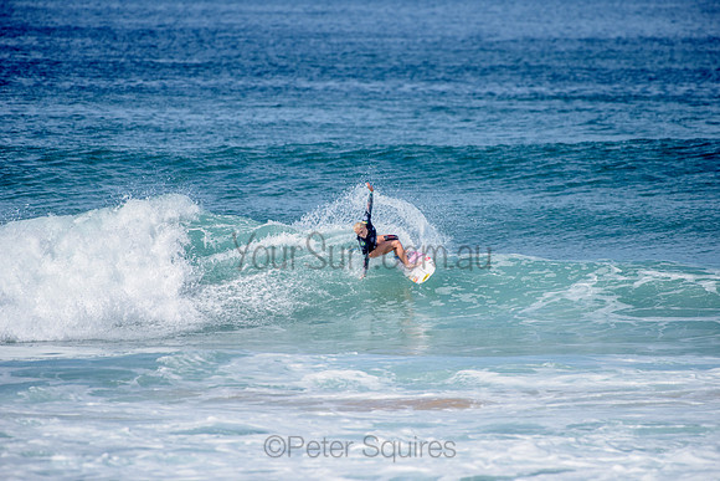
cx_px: 360
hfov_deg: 4.1
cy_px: 240
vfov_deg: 2.8
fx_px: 10002
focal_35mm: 500
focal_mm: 500
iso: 250
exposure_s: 1/2500
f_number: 6.3
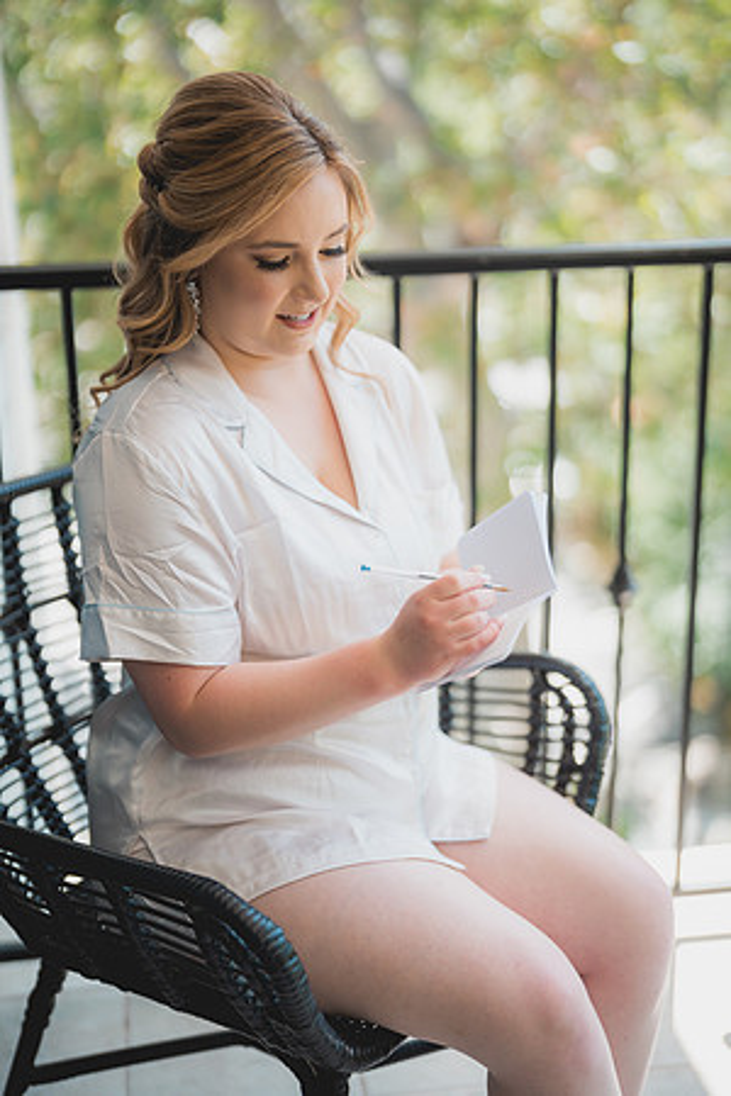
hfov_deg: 27.0
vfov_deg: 39.6
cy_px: 548
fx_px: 1523
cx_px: 366
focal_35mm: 50
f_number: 1.2
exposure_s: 1/2500
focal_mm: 50
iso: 400
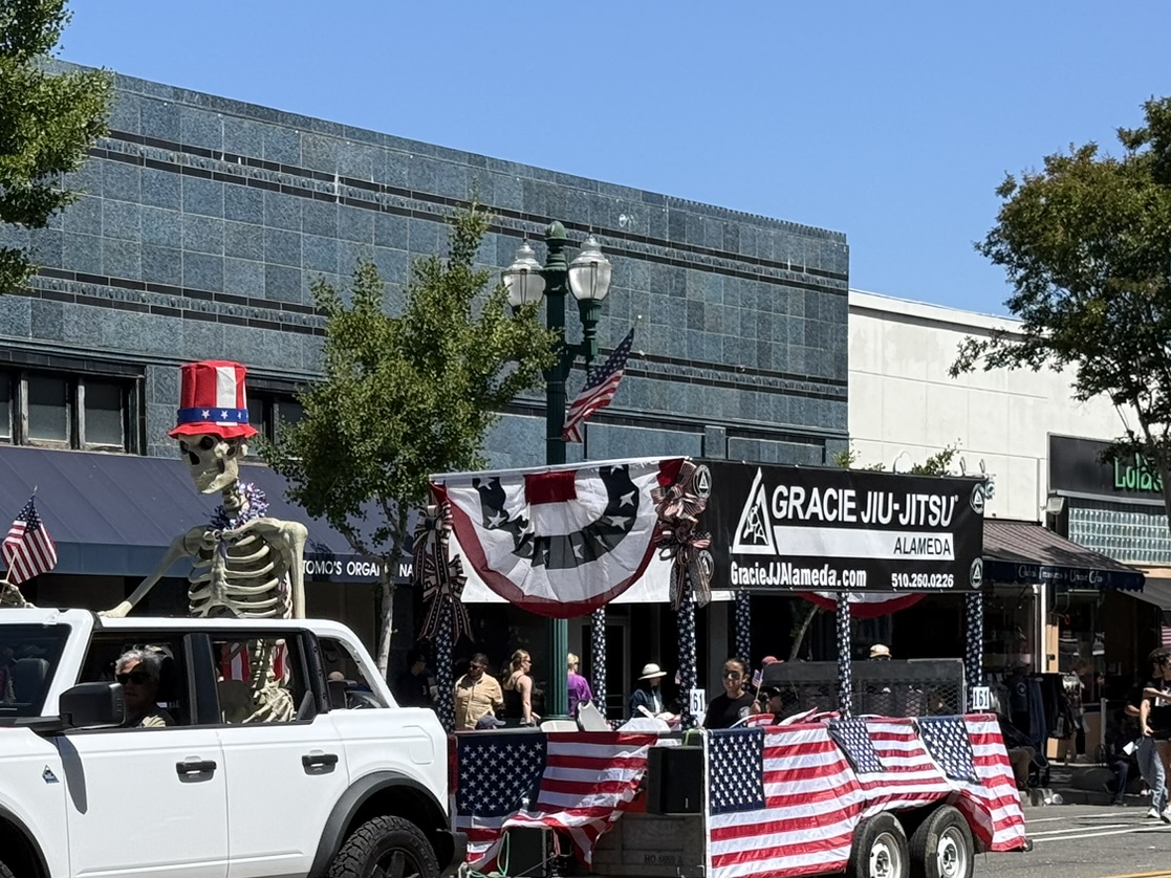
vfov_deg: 16.7
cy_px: 709
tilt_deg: -0.9
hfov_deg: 22.0
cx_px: 285
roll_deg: +1.1
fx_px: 2977
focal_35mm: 88
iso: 64
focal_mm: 6.76
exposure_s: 1/4329
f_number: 1.78
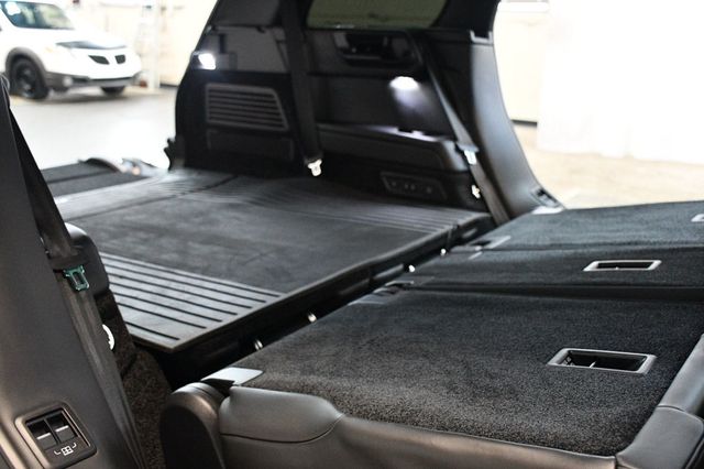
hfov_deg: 49.6
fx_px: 762
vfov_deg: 34.2
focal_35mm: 39
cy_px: 234
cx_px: 352
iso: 4500
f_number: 3.8
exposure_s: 1/60
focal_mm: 26
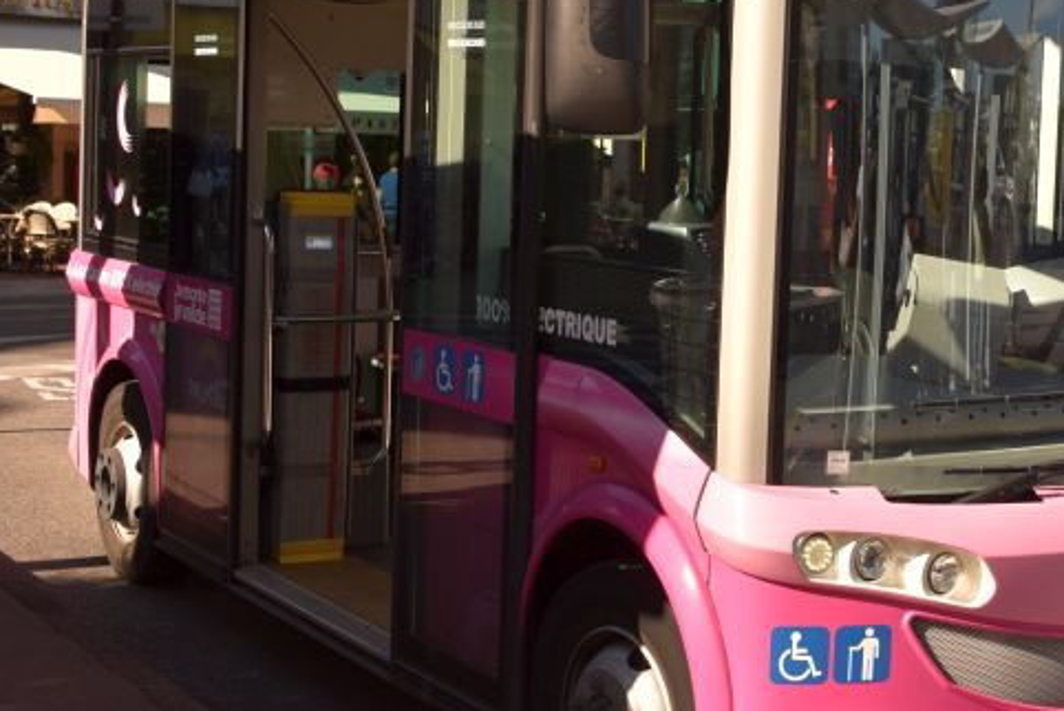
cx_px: 934
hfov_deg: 28.6
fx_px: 2011
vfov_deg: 20.0
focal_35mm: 68
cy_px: 250
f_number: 8
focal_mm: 32
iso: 100
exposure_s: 1/250
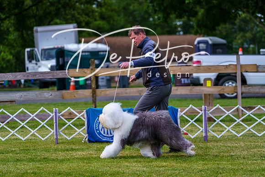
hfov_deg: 13.0
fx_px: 1163
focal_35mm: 158
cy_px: 88
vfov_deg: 8.7
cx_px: 132
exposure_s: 1/500
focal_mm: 158
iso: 160
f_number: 4
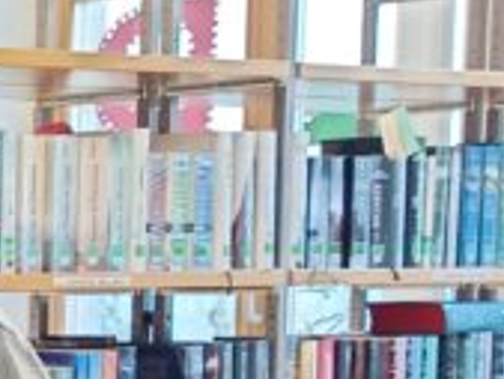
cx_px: -808
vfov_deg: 8.5
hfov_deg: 9.8
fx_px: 2477
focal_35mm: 170
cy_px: 579
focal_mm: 5.31
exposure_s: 1/50
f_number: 1.7
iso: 390
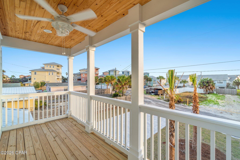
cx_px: 120
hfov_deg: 100.4
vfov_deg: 77.3
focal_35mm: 15
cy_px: 80
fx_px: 100
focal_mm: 10
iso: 100
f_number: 9
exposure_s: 1/8
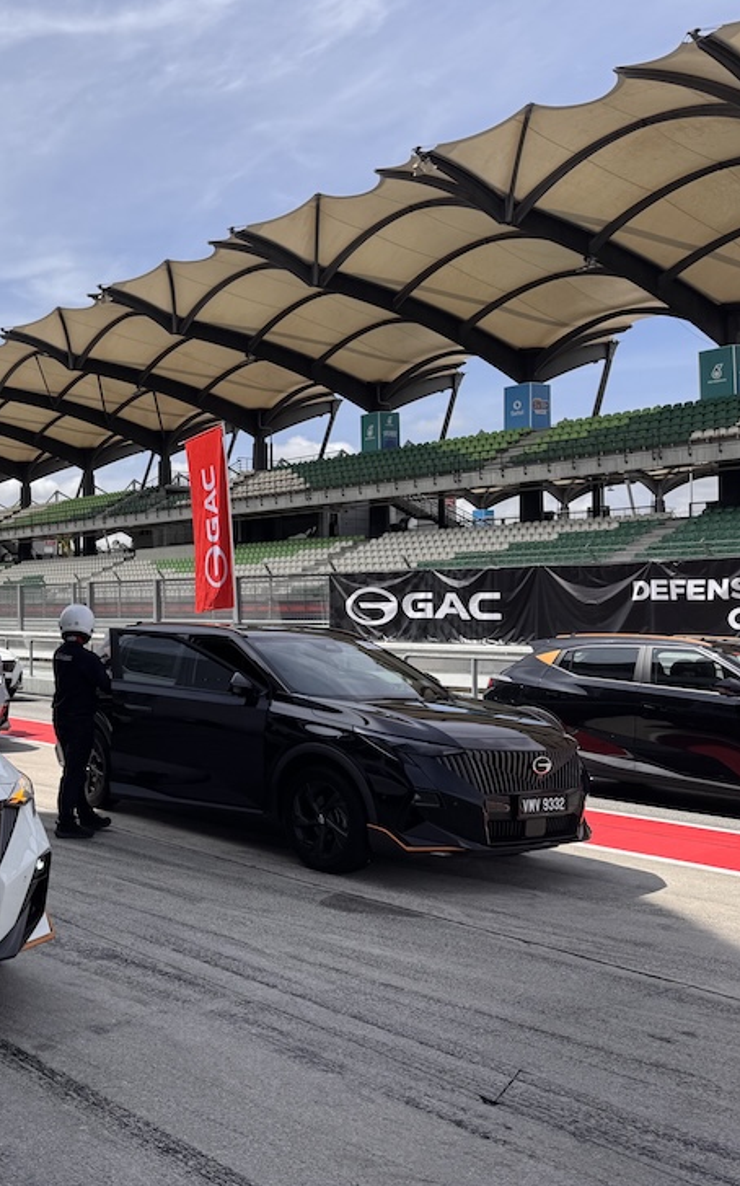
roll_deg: +0.4
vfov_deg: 55.3
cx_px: -46
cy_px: 586
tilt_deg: +0.7
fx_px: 1130
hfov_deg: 32.5
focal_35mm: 35
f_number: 1.78
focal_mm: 6.76
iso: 80
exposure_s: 1/5814
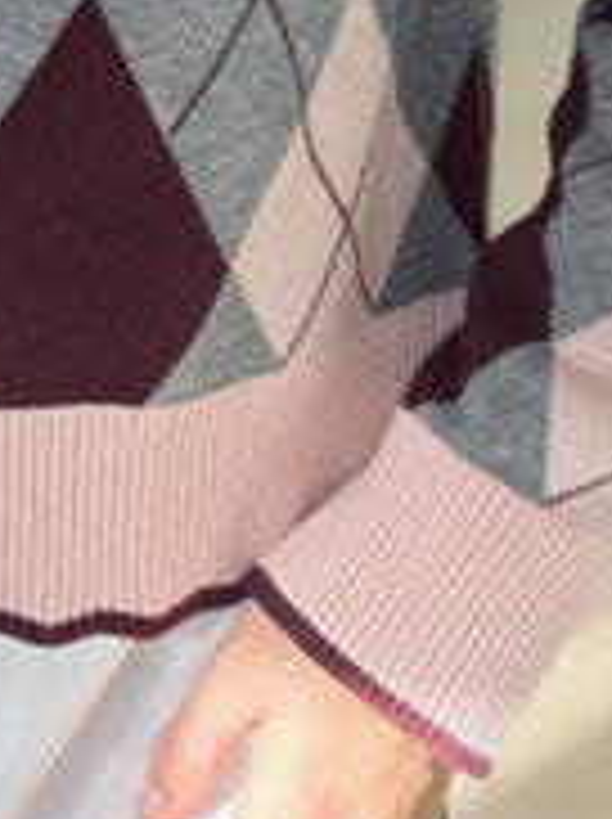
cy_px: -115
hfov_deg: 15.9
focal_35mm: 88
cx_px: -180
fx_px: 2079
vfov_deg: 21.0
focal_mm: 2.71
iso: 80
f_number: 1.9
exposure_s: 1/74
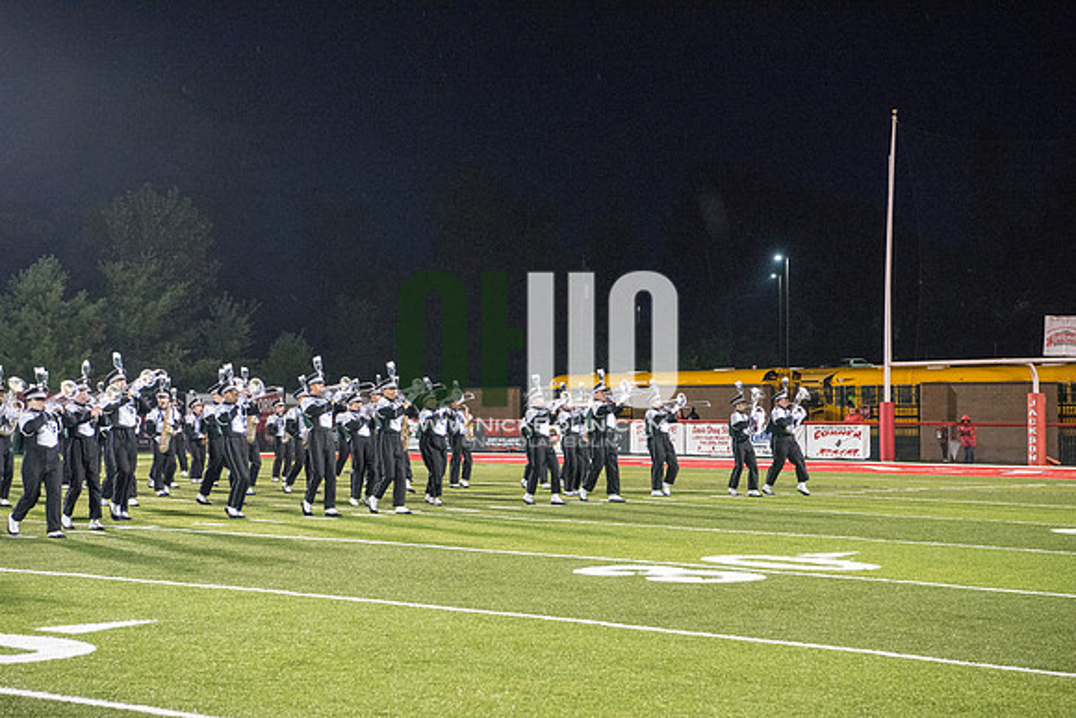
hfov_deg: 28.8
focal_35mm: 70
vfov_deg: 19.5
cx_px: 538
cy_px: 359
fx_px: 2093
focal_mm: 70
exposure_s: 1/200
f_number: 5.6
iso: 5000
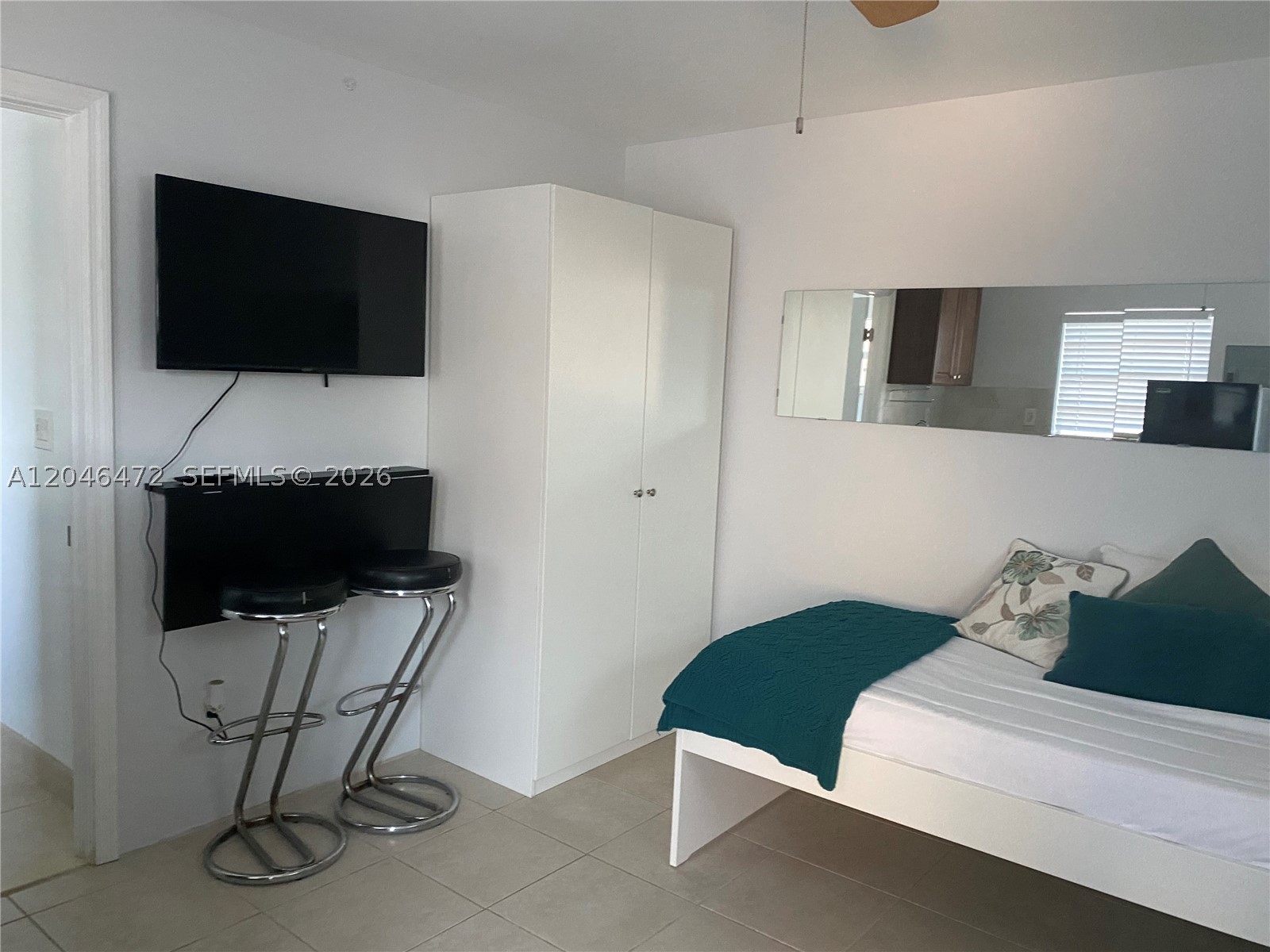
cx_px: 635
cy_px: 476
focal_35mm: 26
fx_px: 954
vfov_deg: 53.1
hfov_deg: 67.3
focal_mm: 4.25
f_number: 1.8
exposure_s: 1/60
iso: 400
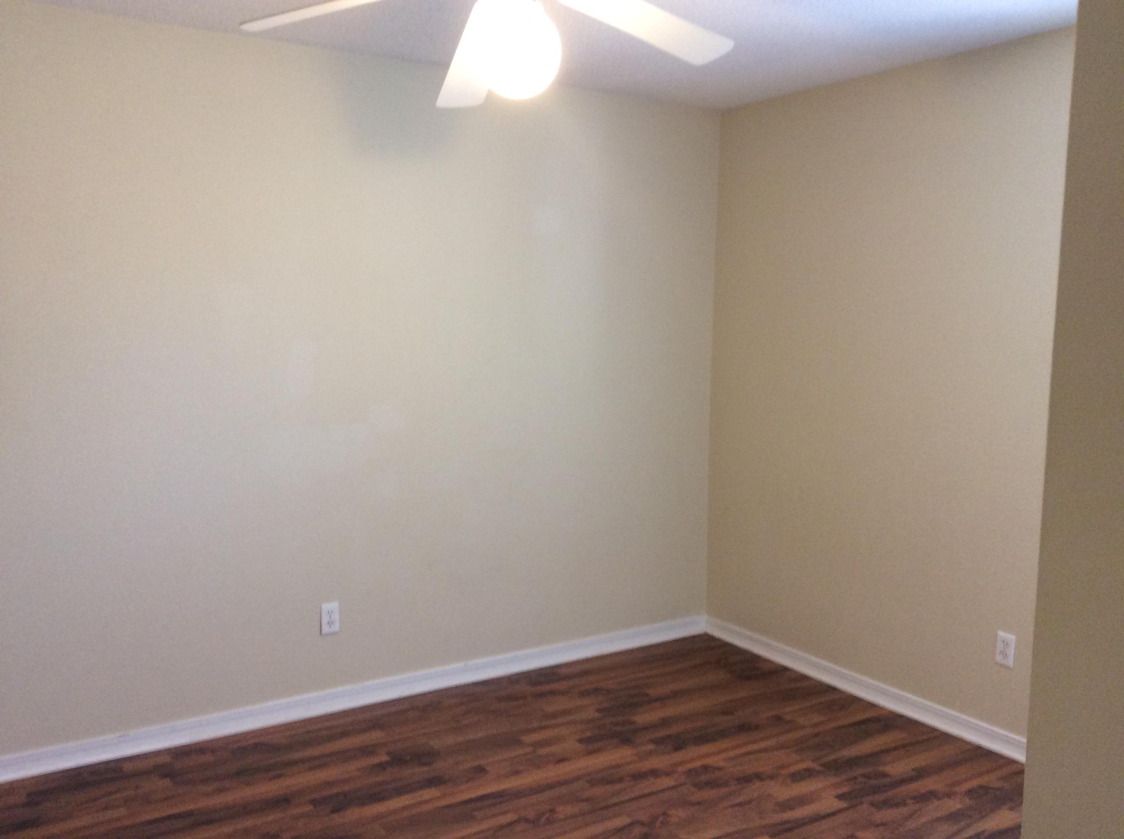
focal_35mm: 32
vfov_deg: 44.1
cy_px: 420
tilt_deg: -6.6
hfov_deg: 56.9
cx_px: 562
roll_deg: -0.8
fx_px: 1038
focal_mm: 3.3
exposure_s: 1/24
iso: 100
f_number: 2.4
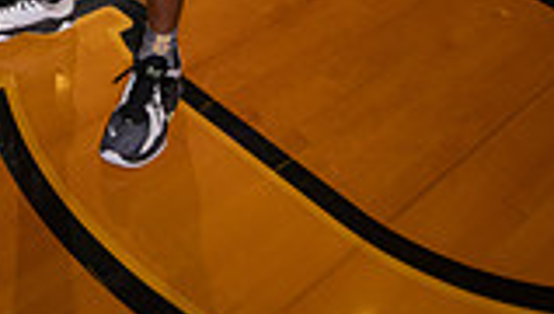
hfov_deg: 29.0
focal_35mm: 71
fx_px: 1045
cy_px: -415
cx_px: 105
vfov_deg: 13.2
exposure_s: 1/200
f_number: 5.6
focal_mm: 24
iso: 320
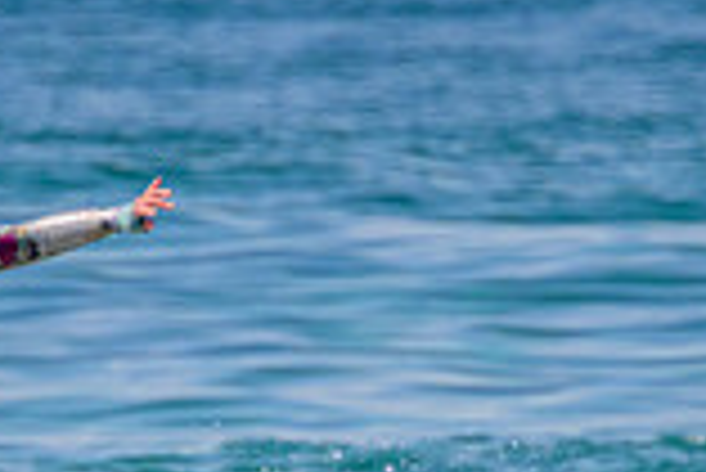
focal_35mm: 2962
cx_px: 229
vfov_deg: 0.5
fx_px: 58141
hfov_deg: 0.7
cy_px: 730
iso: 1400
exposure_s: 1/2000
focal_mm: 800
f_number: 11
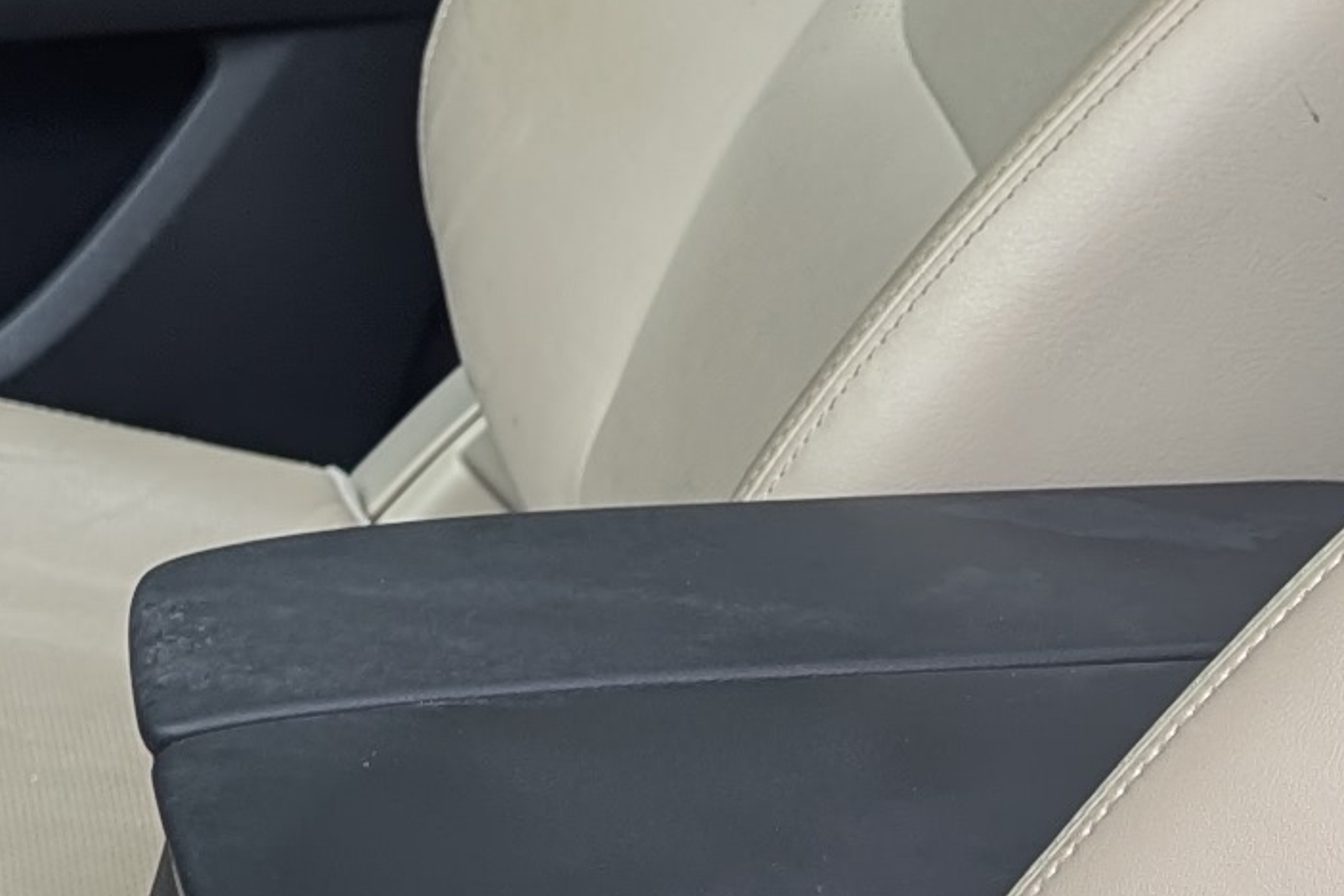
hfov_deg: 14.1
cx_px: 1048
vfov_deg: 9.5
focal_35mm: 145
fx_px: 5414
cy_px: 678
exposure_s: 1/41
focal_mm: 6.9
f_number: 1.68
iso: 21
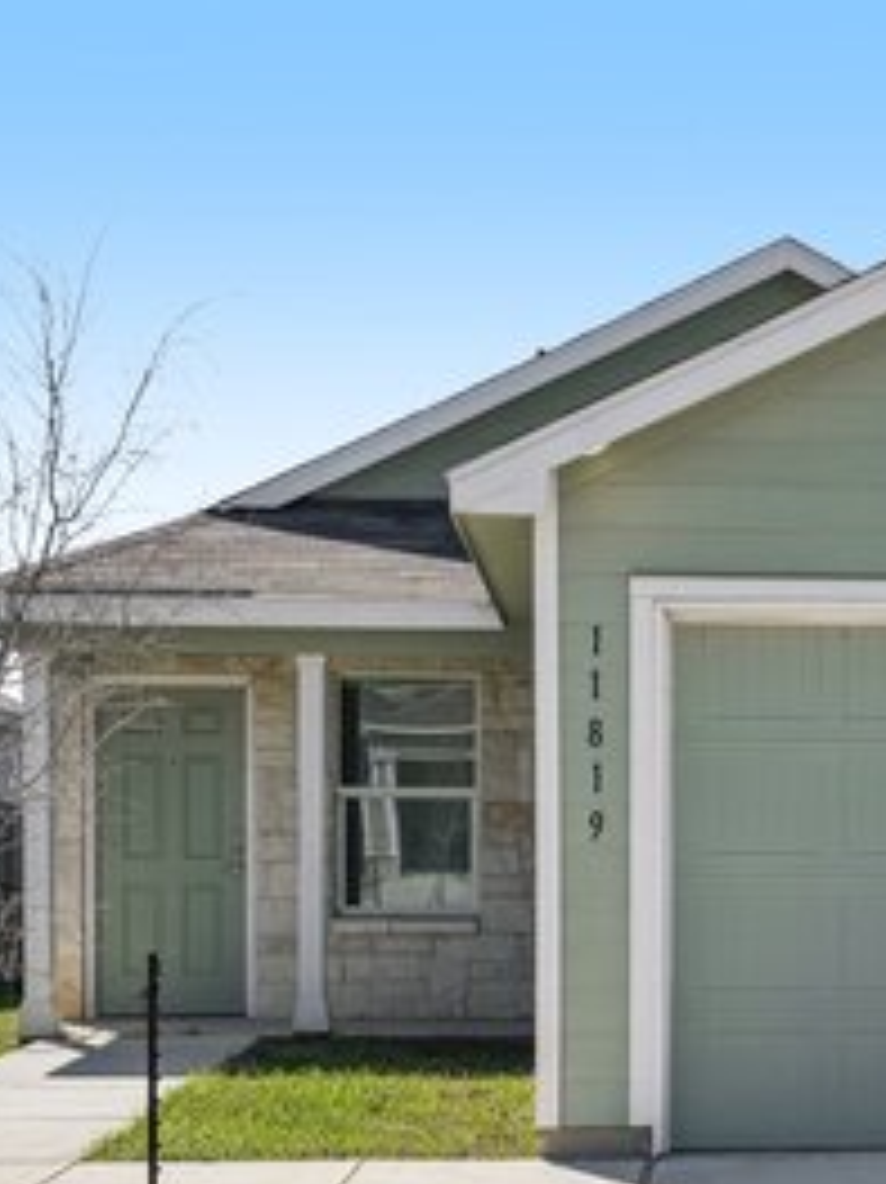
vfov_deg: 25.7
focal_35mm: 75
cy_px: 898
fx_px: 2562
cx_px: 904
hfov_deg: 19.0
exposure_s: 1/750
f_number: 8
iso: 200
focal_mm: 32
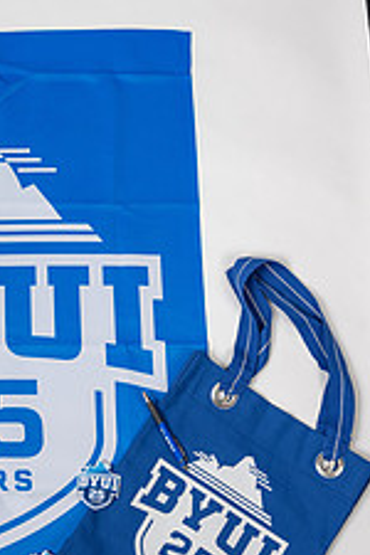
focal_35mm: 68
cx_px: 30
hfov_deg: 19.6
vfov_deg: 29.7
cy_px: 279
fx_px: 1048
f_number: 8
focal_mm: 34
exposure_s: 1/160
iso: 100
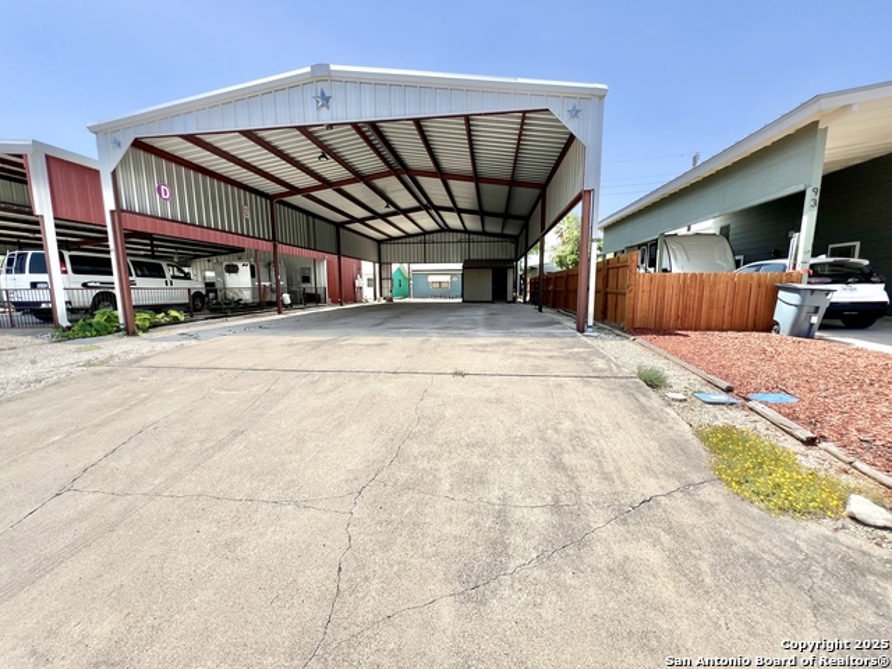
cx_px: 446
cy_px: 334
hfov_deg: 106.2
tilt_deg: -8.3
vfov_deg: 89.9
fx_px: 335
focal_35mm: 13
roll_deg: -0.3
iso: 32
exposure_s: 1/1946
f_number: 1.8
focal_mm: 1.57
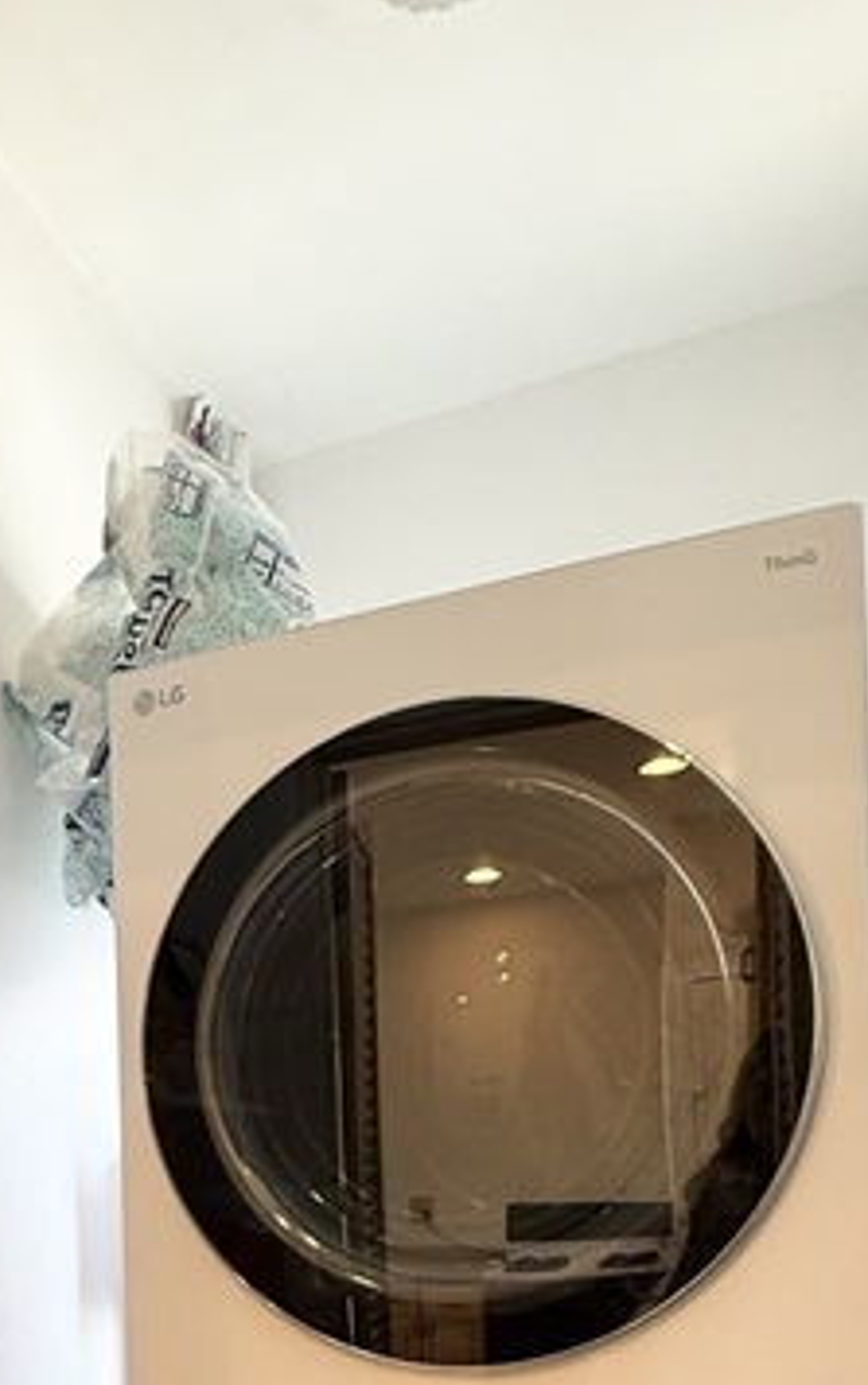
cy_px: 1179
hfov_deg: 38.2
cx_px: 191
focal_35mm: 32
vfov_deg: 54.0
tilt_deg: +1.8
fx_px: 1209
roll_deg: +1.6
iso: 320
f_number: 2.2
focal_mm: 2.22
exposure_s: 1/60
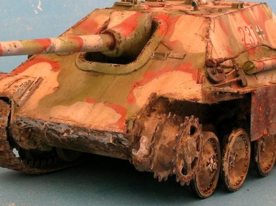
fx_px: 701
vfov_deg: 16.6
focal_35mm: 88
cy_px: 30
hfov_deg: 22.2
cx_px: 117
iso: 50
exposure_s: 1/9.1
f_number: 7.6
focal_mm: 10.3
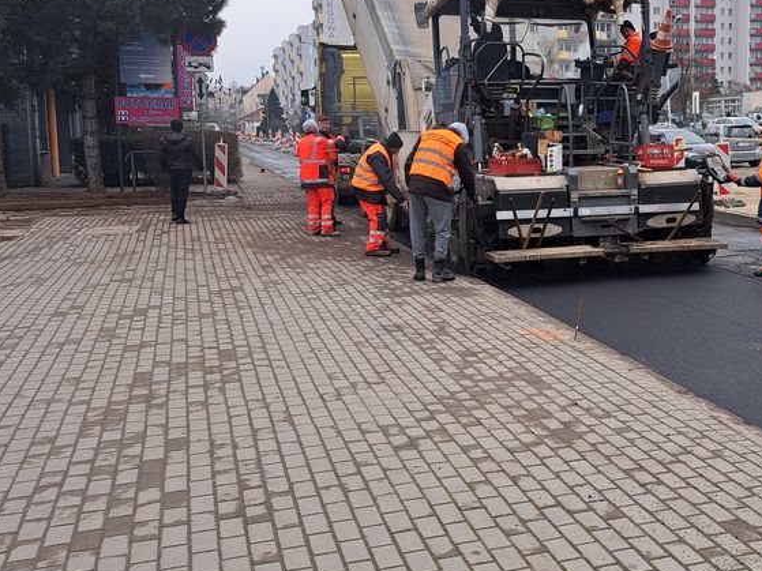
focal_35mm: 44
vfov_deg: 32.7
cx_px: 607
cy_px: 219
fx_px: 968
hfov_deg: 41.2
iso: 50
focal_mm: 5.23
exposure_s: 1/113
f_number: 1.8
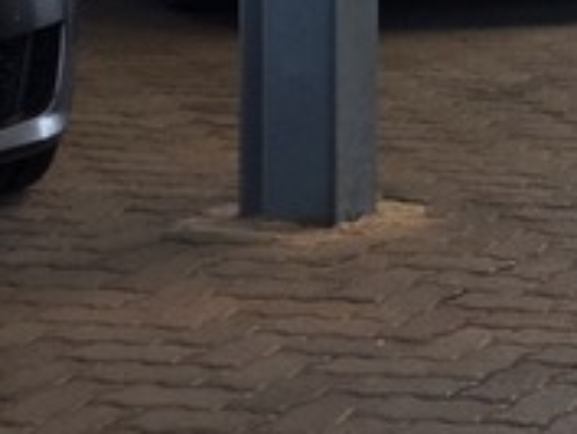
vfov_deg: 10.8
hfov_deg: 10.9
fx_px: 2218
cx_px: 1636
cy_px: -166
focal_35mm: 133
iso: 80
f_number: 1.7
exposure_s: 1/1321
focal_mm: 6.25
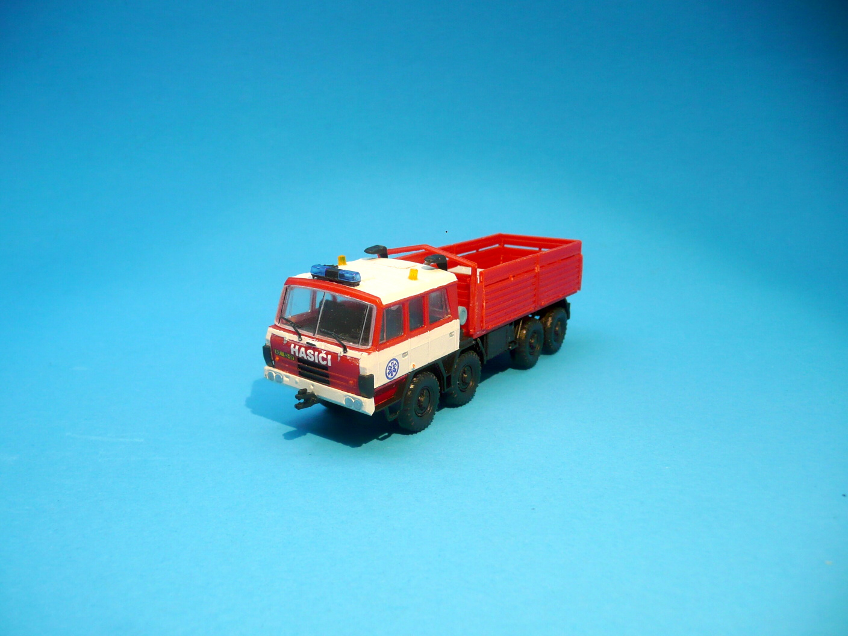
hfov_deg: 63.4
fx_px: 686
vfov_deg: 49.7
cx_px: 424
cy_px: 318
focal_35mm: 28
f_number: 3.3
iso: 100
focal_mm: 4.6
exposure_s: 1/125
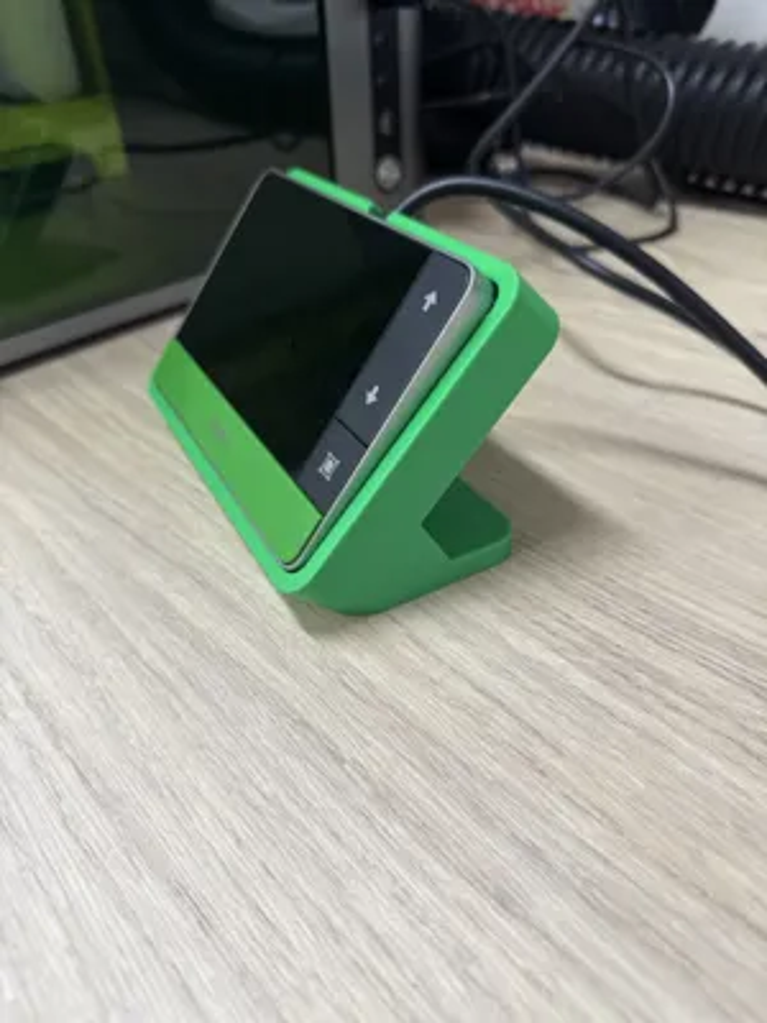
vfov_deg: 71.6
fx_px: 709
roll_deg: +1.4
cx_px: 384
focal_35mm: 24
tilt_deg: -37.0
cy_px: 512
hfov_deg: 56.8
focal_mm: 6.76
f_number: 1.78
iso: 125
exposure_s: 1/50
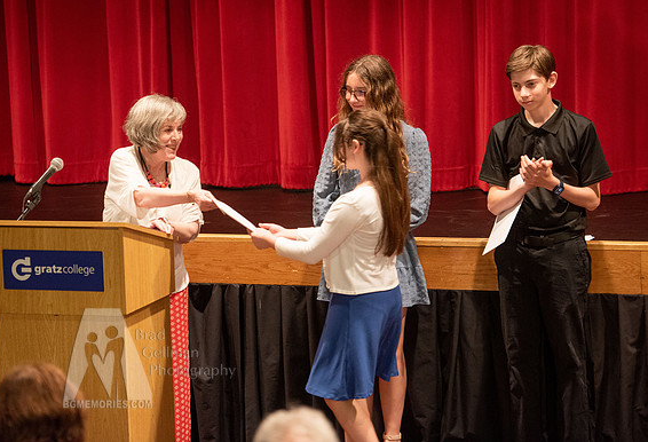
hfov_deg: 15.9
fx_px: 2320
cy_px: 194
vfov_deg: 10.9
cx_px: 320
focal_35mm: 128
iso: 2500
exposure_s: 1/80
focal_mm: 112
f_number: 2.8
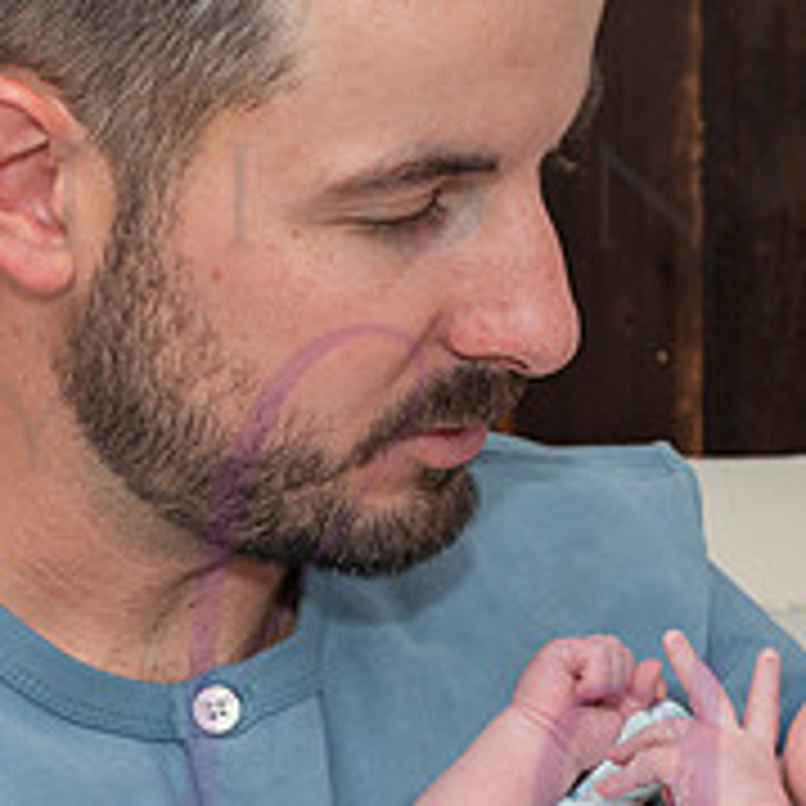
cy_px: 395
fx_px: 5058
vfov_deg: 9.1
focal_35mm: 192
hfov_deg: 9.1
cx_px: 27
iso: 800
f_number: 9
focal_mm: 67
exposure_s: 1/320
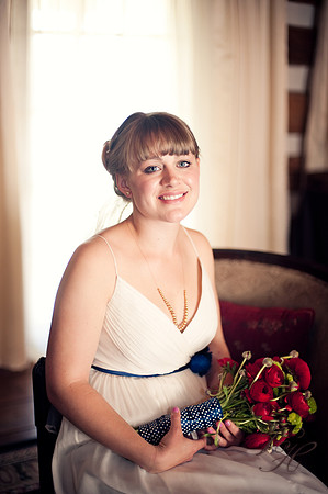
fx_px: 685
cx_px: 164
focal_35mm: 50
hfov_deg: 26.9
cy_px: 247
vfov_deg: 39.6
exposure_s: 1/160
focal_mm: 50
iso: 200
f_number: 1.4
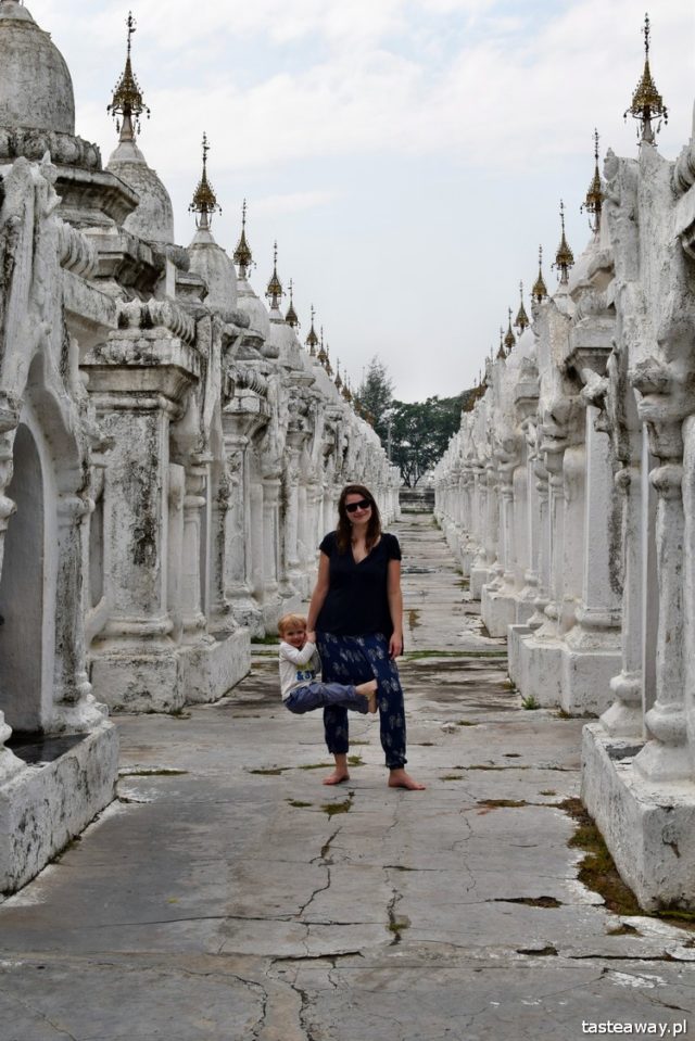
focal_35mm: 52
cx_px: 348
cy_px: 520
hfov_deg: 25.8
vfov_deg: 37.8
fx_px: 1519
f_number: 10
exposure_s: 1/400
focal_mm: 35
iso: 200
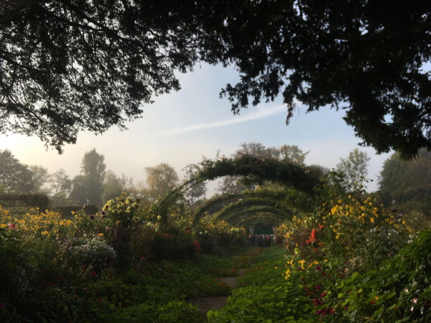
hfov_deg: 61.7
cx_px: 216
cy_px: 162
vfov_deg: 48.2
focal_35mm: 29
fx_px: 361
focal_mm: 4.15
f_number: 2.2
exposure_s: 1/1570
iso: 25
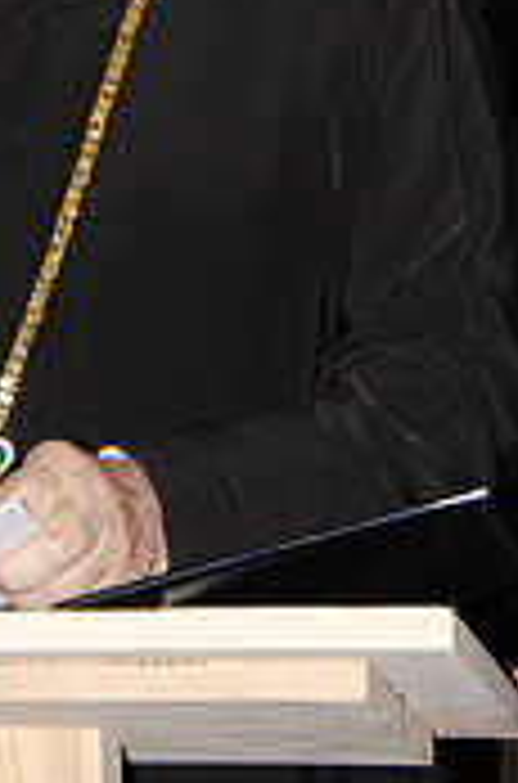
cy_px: -22
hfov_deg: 7.0
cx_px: -23
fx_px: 4212
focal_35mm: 194
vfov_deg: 10.5
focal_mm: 50
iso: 2500
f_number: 18
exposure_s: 1/125
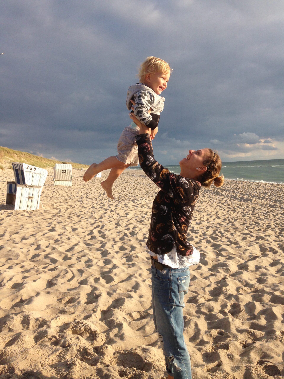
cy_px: 190
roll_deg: +1.7
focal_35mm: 33
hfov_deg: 42.9
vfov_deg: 55.4
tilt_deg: -3.3
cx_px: 142
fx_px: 361
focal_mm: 4.12
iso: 50
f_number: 2.4
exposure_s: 1/1178
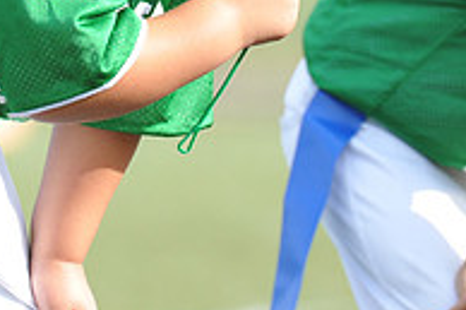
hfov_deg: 1.7
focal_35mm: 1193
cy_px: -139
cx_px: 202
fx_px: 15429
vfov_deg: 1.2
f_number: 7.1
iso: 800
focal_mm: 400
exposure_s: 1/500
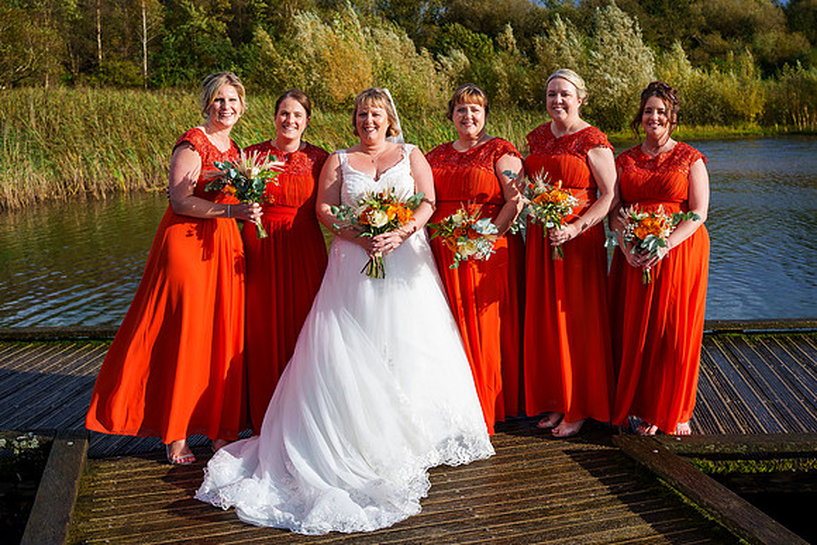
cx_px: 514
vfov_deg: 30.0
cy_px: 184
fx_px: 1010
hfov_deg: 43.7
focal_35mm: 44
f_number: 4.5
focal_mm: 33
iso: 250
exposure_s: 1/2500
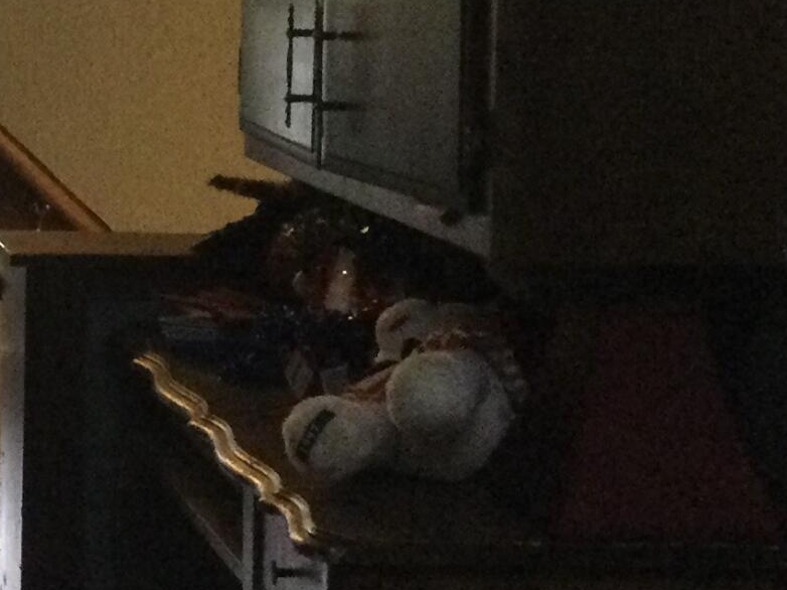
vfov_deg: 12.3
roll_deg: -0.9
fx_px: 2705
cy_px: -6
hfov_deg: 15.0
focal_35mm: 119
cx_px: -479
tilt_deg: -3.1
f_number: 2.4
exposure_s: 1/17
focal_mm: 3.3
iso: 200
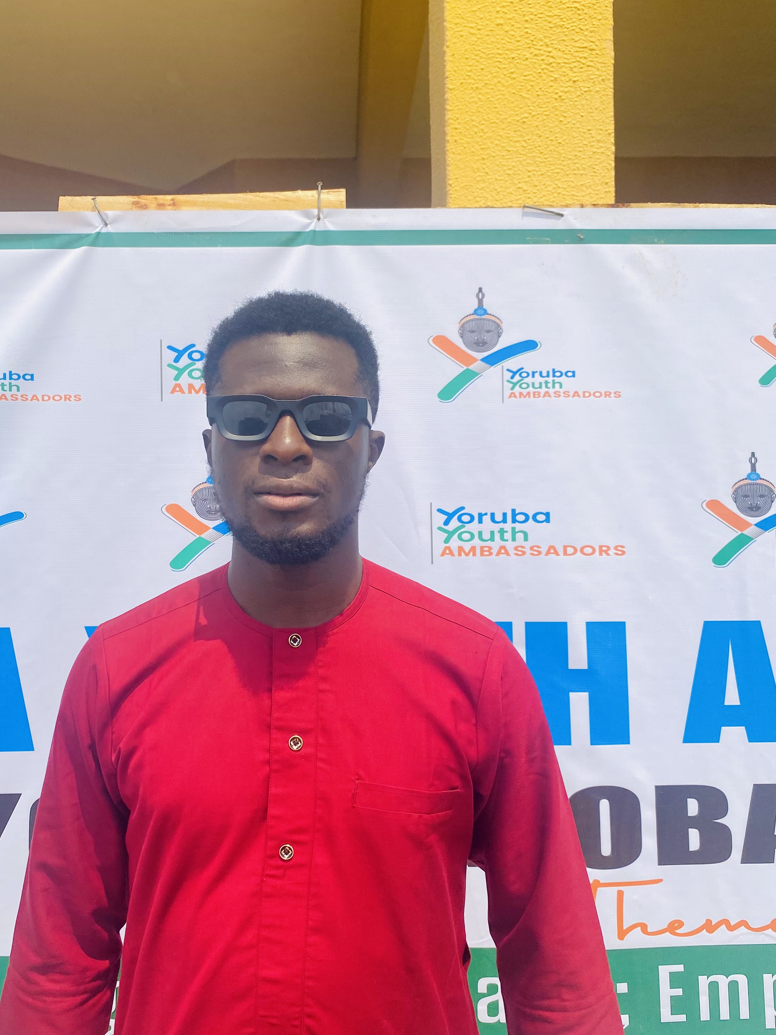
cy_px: 531
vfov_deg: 56.8
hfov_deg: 43.9
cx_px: 306
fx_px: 956
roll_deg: +0.7
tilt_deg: +1.2
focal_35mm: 32
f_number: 1.8
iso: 32
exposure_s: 1/3401
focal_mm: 4.25
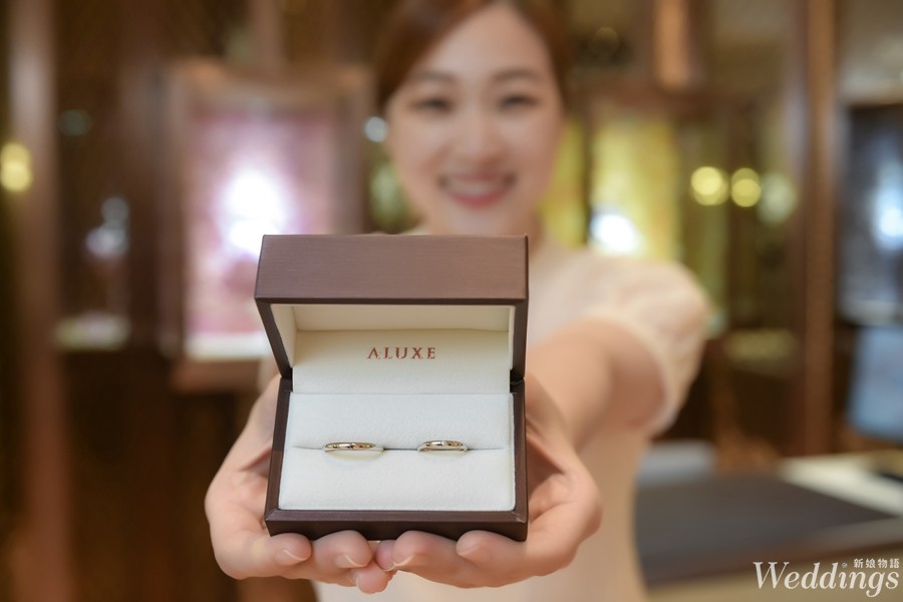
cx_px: 452
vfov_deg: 30.5
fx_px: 1104
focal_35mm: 44
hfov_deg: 44.5
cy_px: 301
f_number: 4
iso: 640
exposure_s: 1/125
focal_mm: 44
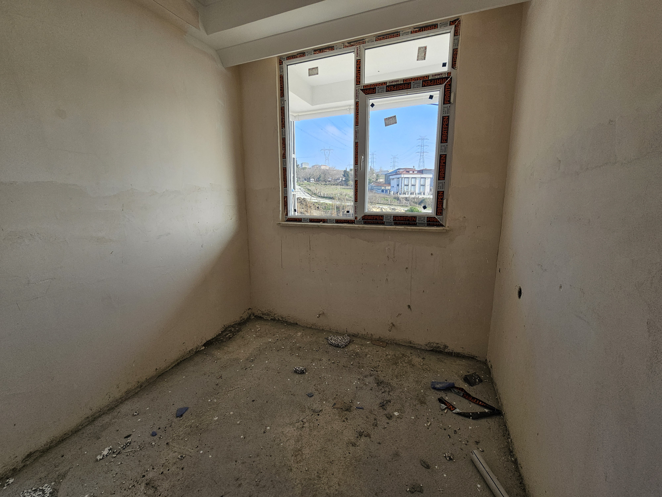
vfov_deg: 89.9
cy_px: 248
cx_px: 331
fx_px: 249
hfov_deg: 106.2
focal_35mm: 13
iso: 50
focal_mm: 2.2
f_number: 2.2
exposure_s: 1/359
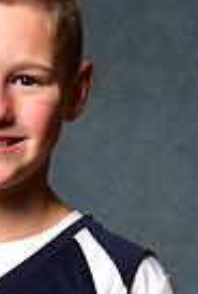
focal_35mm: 296
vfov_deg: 6.9
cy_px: 401
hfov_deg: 4.7
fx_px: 2430
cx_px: -42
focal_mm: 70
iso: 100
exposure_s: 1/200
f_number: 5
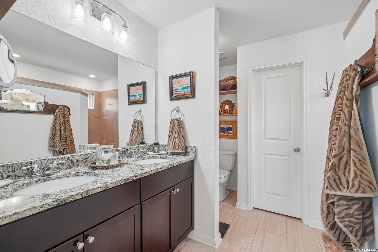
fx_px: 168
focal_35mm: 16
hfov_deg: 96.7
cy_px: 126
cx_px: 189
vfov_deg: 73.7
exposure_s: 1/20
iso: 400
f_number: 8
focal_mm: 16
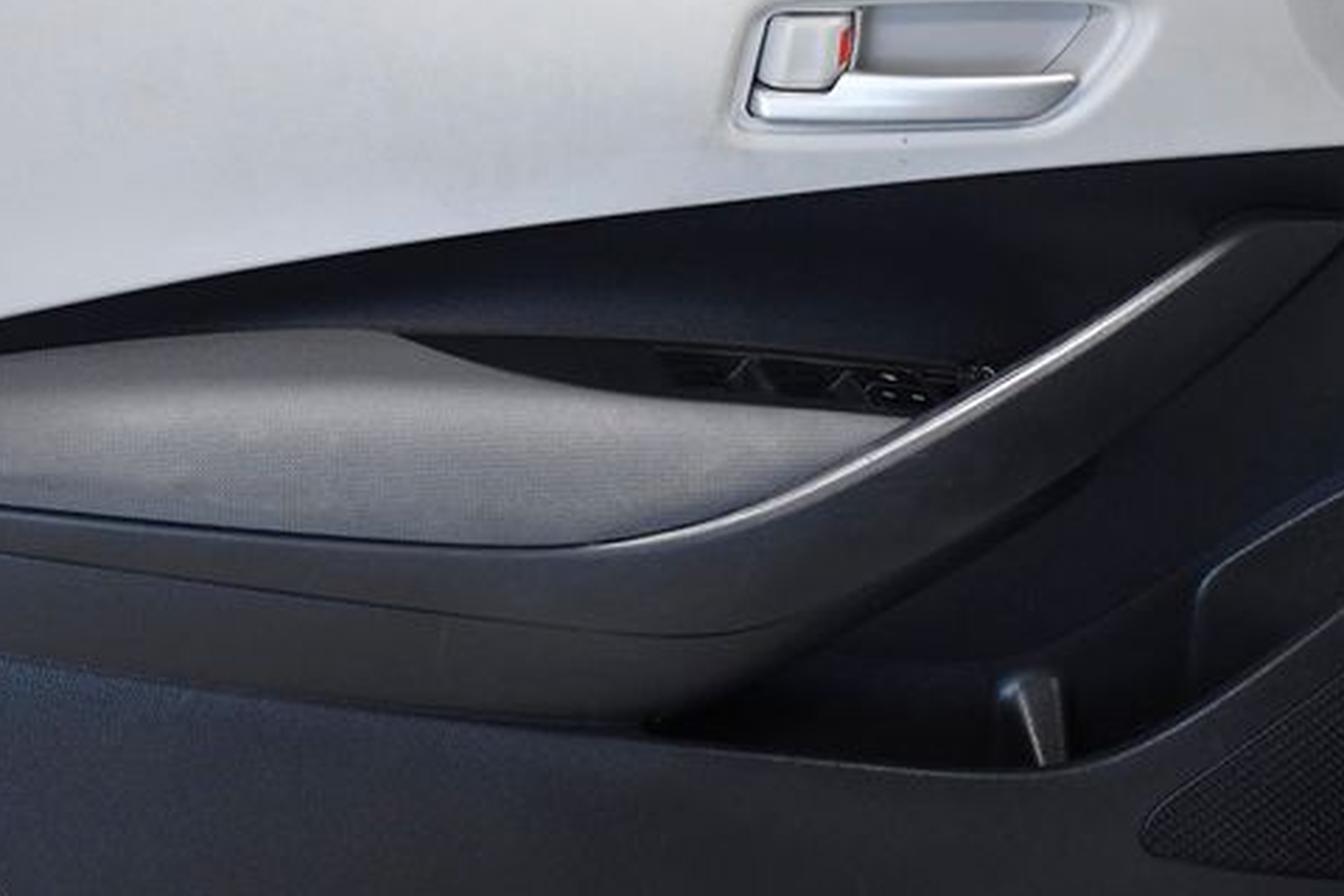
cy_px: 312
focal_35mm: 96
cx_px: 773
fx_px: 3584
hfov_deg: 21.2
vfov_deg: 14.2
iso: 2500
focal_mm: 48
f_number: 4.5
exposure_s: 1/250
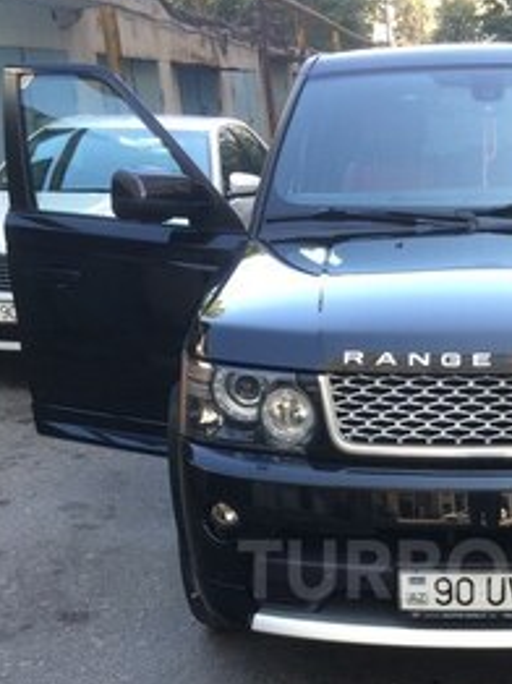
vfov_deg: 33.7
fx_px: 1086
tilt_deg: -24.6
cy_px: 569
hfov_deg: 25.8
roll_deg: +1.0
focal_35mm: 55
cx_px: 439
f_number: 2.2
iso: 40
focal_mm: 4.15
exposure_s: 1/100
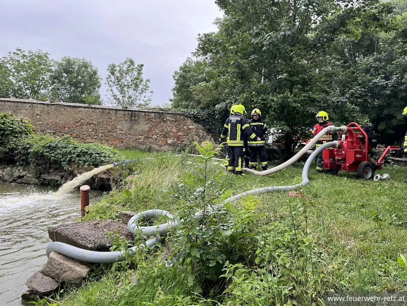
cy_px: 153
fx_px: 306
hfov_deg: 67.3
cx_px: 204
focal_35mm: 26
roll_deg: -3.5
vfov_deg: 53.1
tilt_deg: -1.9
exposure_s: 1/60
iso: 160
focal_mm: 5.1
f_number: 1.6
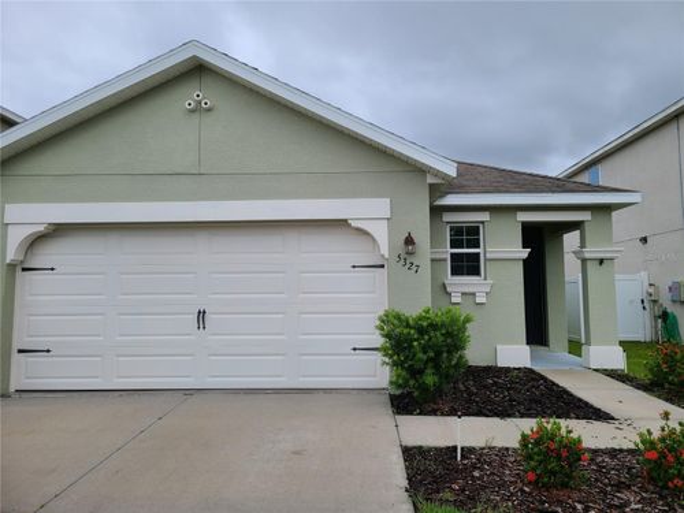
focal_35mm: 26
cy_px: 256
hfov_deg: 67.3
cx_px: 342
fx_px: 514
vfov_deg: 53.1
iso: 40
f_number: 1.8
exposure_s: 1/2038
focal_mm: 5.4
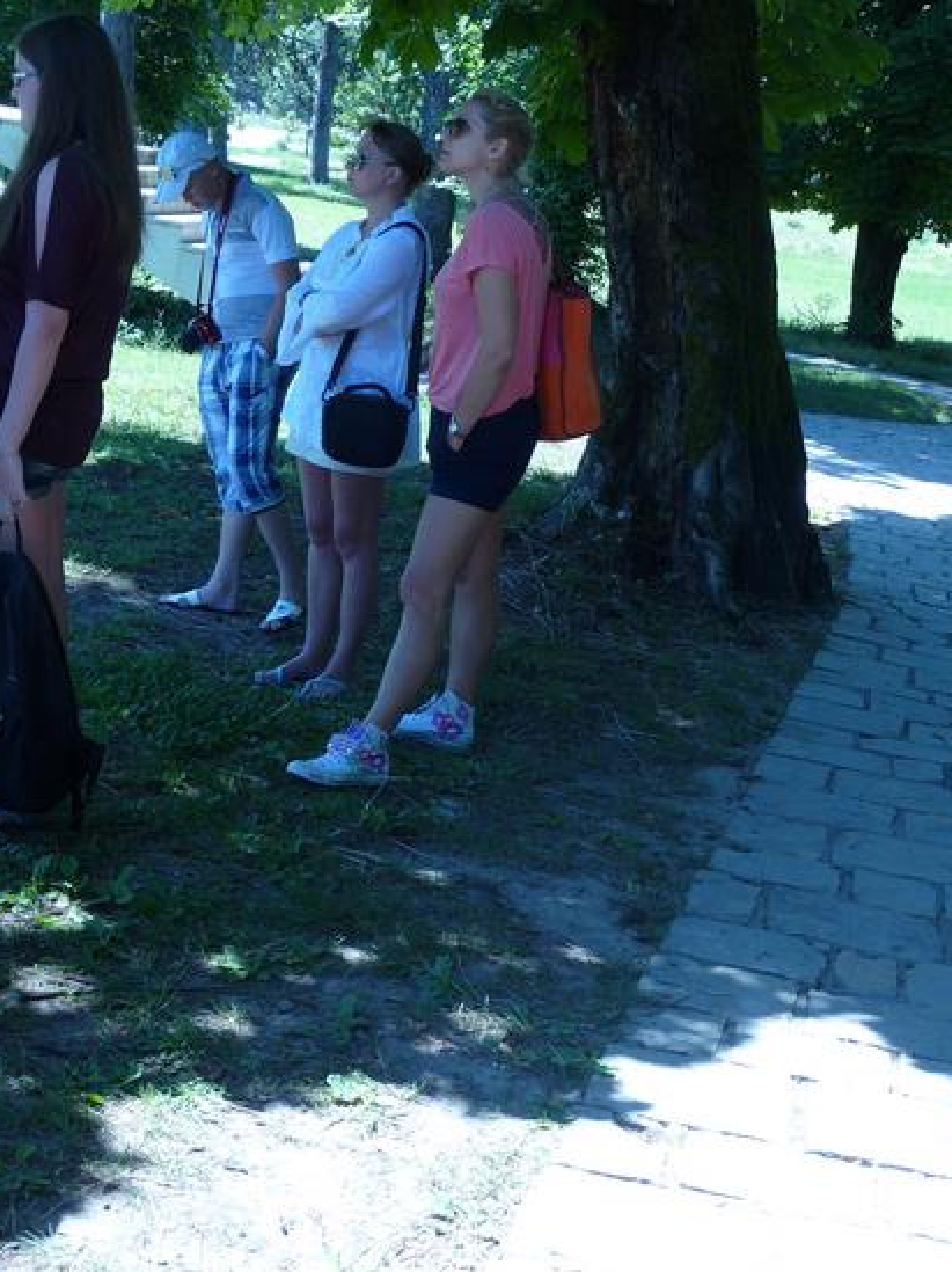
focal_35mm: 56
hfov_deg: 26.1
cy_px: 593
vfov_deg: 34.4
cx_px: 452
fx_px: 2056
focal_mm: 7.1
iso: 100
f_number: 4
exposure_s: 1/125
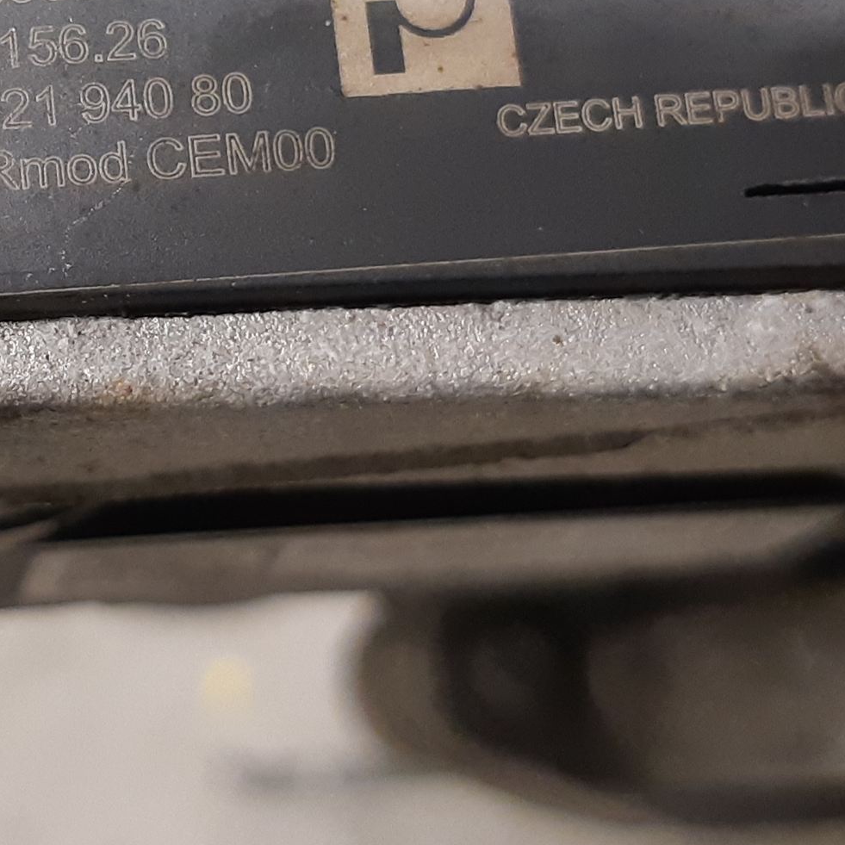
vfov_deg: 34.5
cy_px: 197
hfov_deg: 33.0
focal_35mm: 48
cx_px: 40
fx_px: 1326
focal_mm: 3.93
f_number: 1.7
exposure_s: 1/50
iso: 200
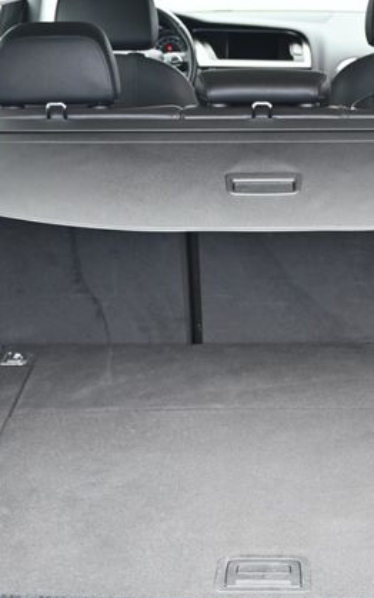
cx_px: 263
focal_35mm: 84
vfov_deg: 24.6
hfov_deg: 15.5
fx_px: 1369
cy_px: 301
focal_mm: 36
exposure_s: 1/125
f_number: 5.3
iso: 640
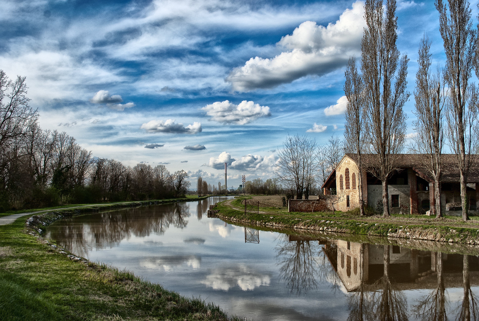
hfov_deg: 57.2
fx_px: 440
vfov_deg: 40.1
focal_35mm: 33
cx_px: 240
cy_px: 160
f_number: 8
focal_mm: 22
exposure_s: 1/500
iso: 200
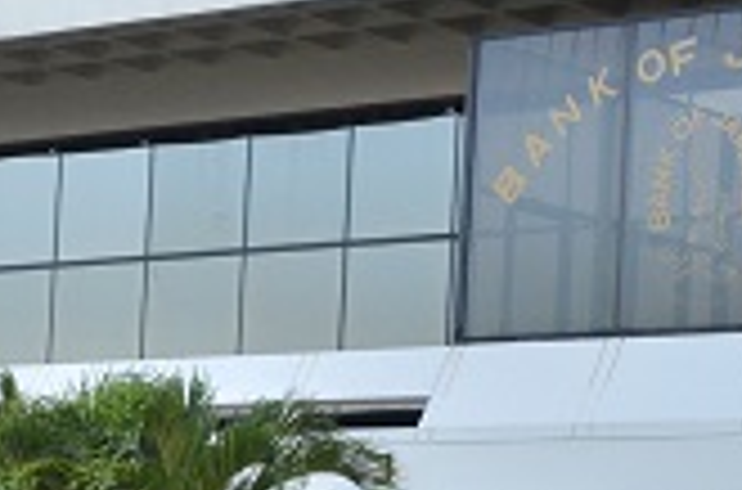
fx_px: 3469
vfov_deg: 8.1
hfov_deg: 12.2
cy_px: 447
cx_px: 319
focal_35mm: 169
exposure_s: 1/125
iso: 1000
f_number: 5.6
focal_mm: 31
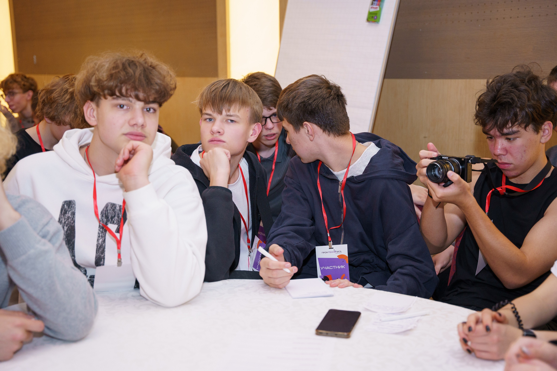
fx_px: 743
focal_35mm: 48
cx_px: 278
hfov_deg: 41.1
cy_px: 186
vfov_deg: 28.1
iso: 1600
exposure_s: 1/160
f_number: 3.2
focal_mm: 48
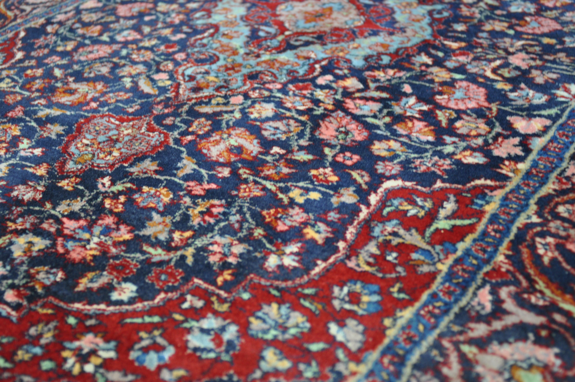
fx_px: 670
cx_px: 288
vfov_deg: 31.8
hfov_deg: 46.4
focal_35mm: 42
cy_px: 191
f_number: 2.8
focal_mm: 28
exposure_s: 1/20
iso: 500
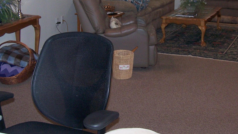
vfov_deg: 18.3
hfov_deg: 32.3
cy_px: 24
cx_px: 140
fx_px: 410
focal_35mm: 65
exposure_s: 1/60
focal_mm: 6.3
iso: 140
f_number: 2.8
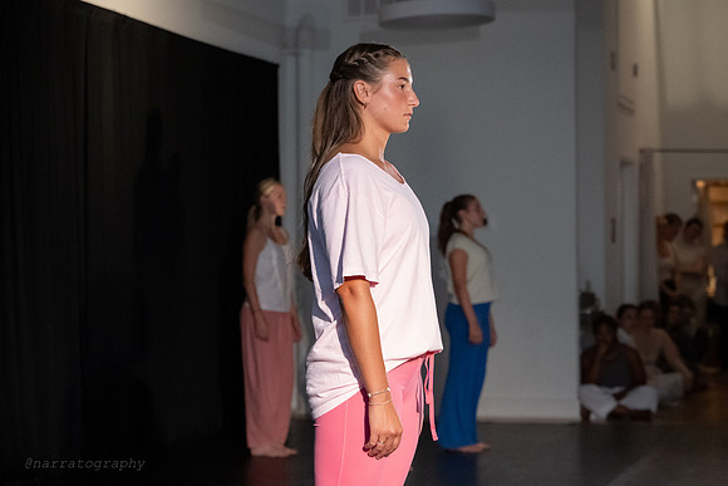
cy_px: 239
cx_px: 402
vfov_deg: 16.1
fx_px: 1719
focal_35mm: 85
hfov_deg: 23.9
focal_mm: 75
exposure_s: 1/400
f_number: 4
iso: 6400
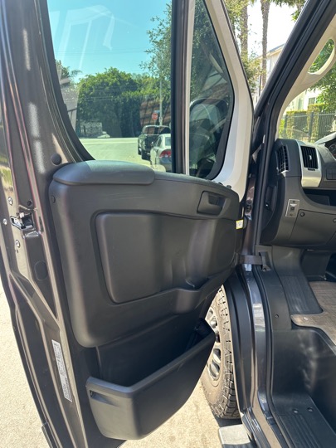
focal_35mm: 24
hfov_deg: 56.8
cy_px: 224
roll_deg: -0.8
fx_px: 311
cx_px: 168
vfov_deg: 71.6
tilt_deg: -17.2
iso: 80
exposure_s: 1/272
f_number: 1.78
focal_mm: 6.86
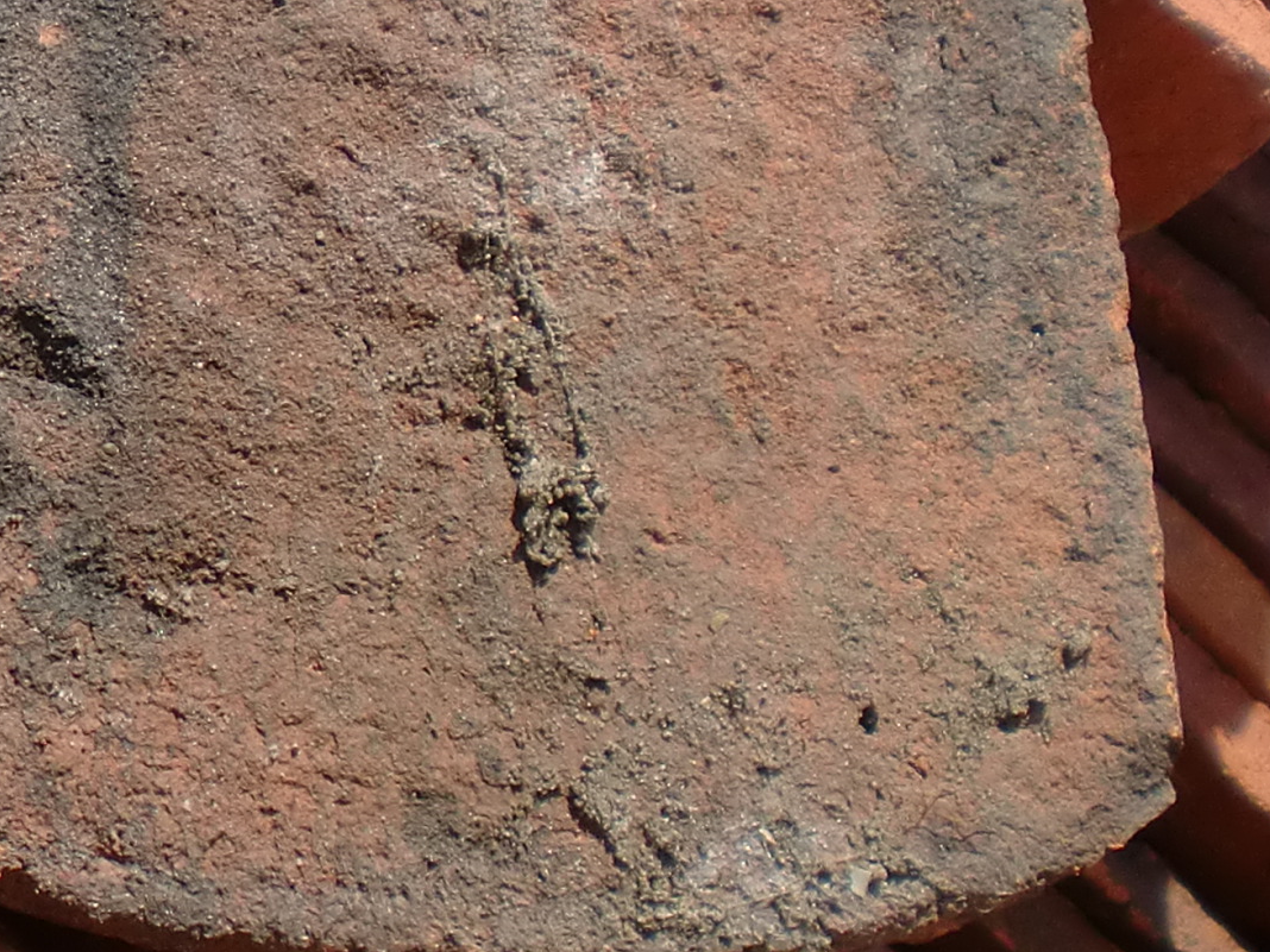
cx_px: -318
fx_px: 3926
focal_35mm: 107
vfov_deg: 13.8
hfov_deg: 17.4
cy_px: 241
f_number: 3.1
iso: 64
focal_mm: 6.3
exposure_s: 1/1000
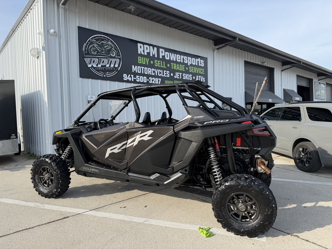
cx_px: 166
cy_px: 124
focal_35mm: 24
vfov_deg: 56.8
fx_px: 230
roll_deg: +1.4
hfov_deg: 71.6
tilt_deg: -1.1
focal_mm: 6.76
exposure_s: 1/2445
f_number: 1.78
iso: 80
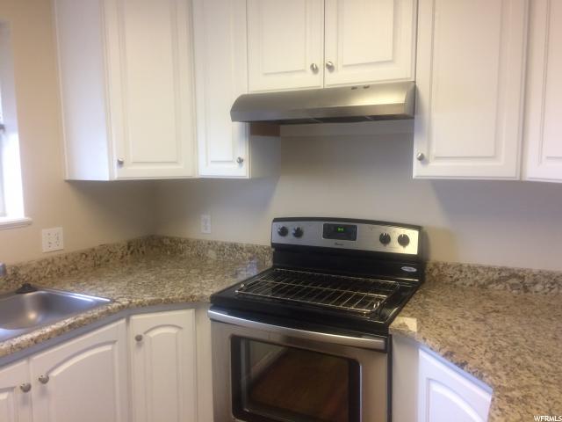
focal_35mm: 29
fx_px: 471
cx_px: 281
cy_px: 211
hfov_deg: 61.7
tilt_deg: -9.7
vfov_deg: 48.2
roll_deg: -0.3
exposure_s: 1/30
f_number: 2.2
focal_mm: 4.15
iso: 125
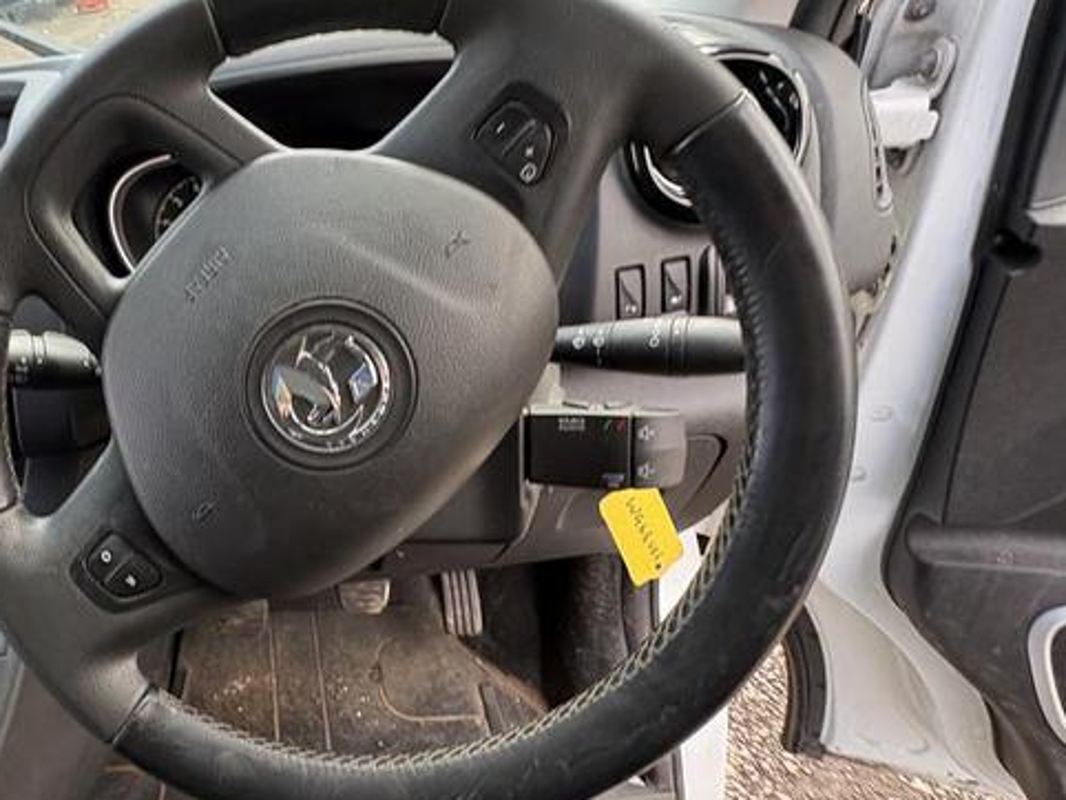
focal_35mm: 26
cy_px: 387
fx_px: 801
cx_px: 166
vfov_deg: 53.1
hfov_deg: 60.0
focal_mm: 2.22
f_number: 2.2
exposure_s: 1/99
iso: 160
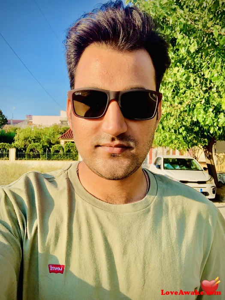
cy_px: 150
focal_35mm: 32
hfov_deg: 44.2
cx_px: 112
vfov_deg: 56.8
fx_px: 277
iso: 16
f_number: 2.2
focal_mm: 2.87
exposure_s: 1/362
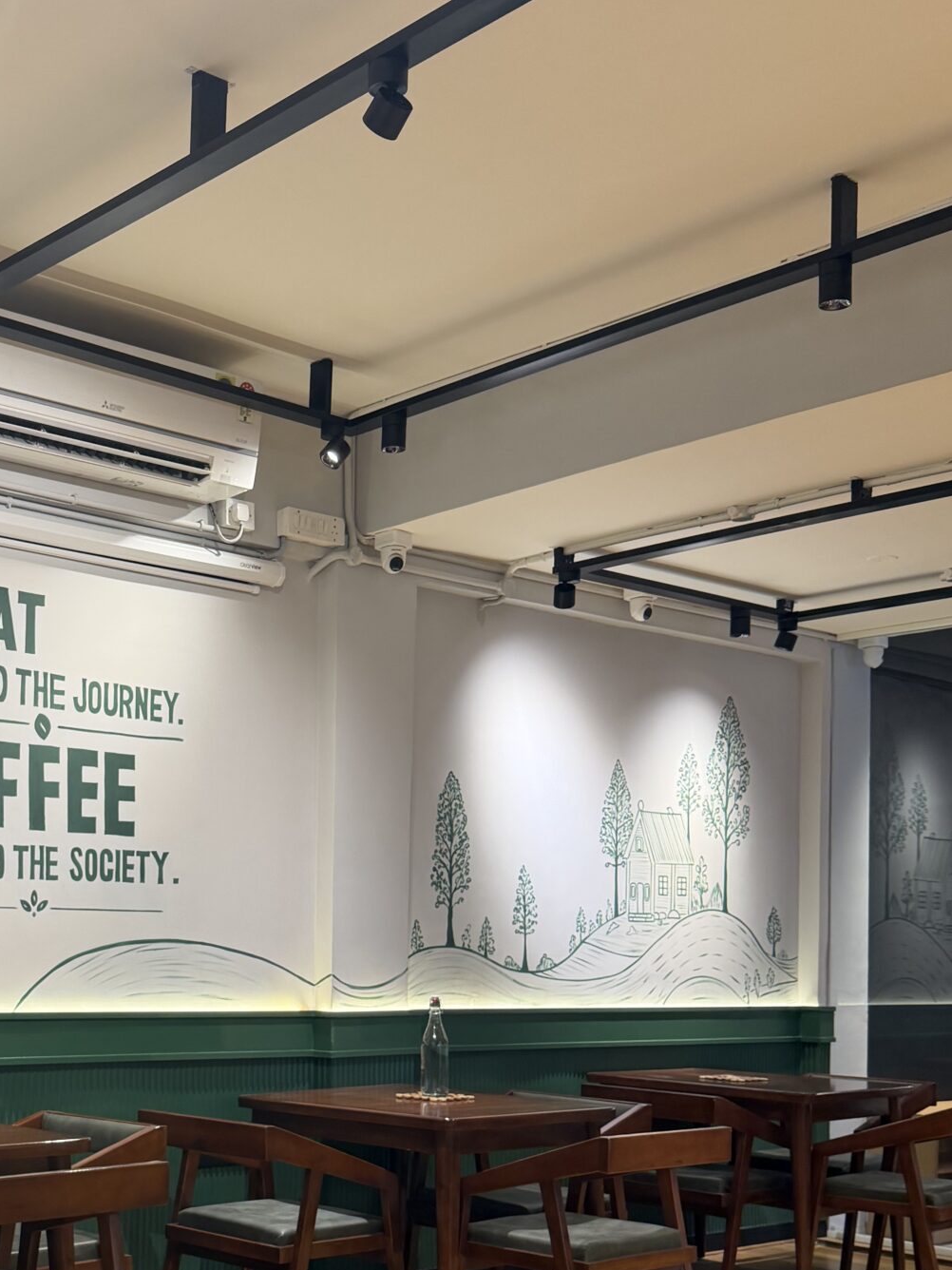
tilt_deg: +1.2
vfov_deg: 40.3
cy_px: 927
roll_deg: -1.2
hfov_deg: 30.7
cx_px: 179
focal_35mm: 46
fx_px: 1687
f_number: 1.78
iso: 160
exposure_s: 1/100
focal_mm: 6.76
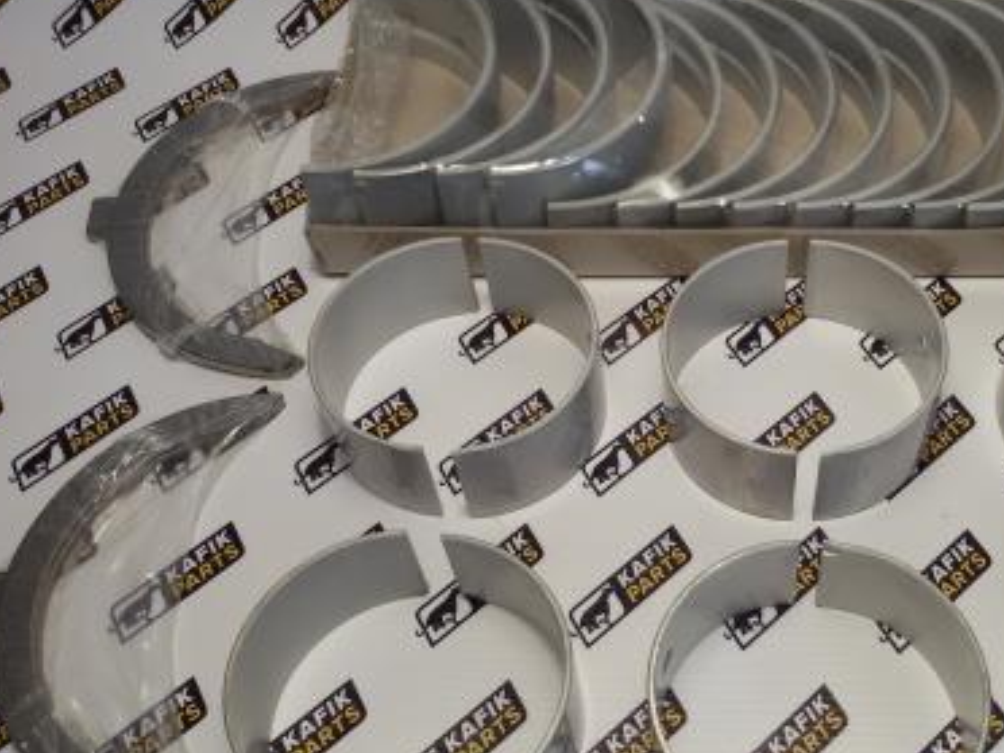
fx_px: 1305
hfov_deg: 41.4
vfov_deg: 32.2
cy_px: 420
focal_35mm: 45
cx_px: 694
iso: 40
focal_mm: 2.93
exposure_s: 1/33
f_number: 2.4
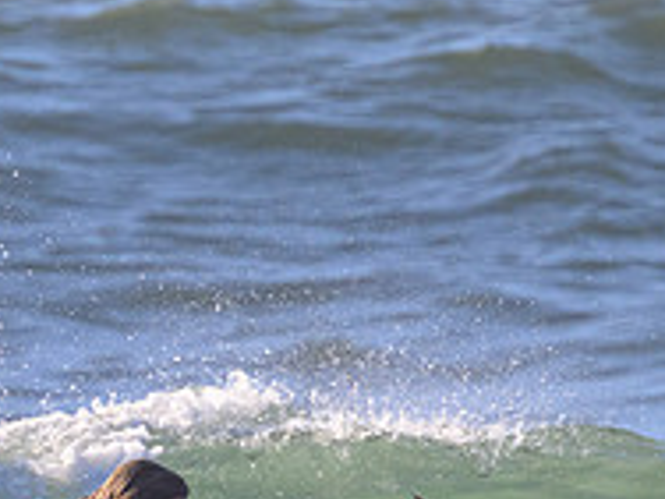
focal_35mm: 2372
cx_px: -18
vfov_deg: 0.6
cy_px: 600
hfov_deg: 0.8
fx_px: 45568
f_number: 11
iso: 2000
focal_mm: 800
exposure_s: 1/2000
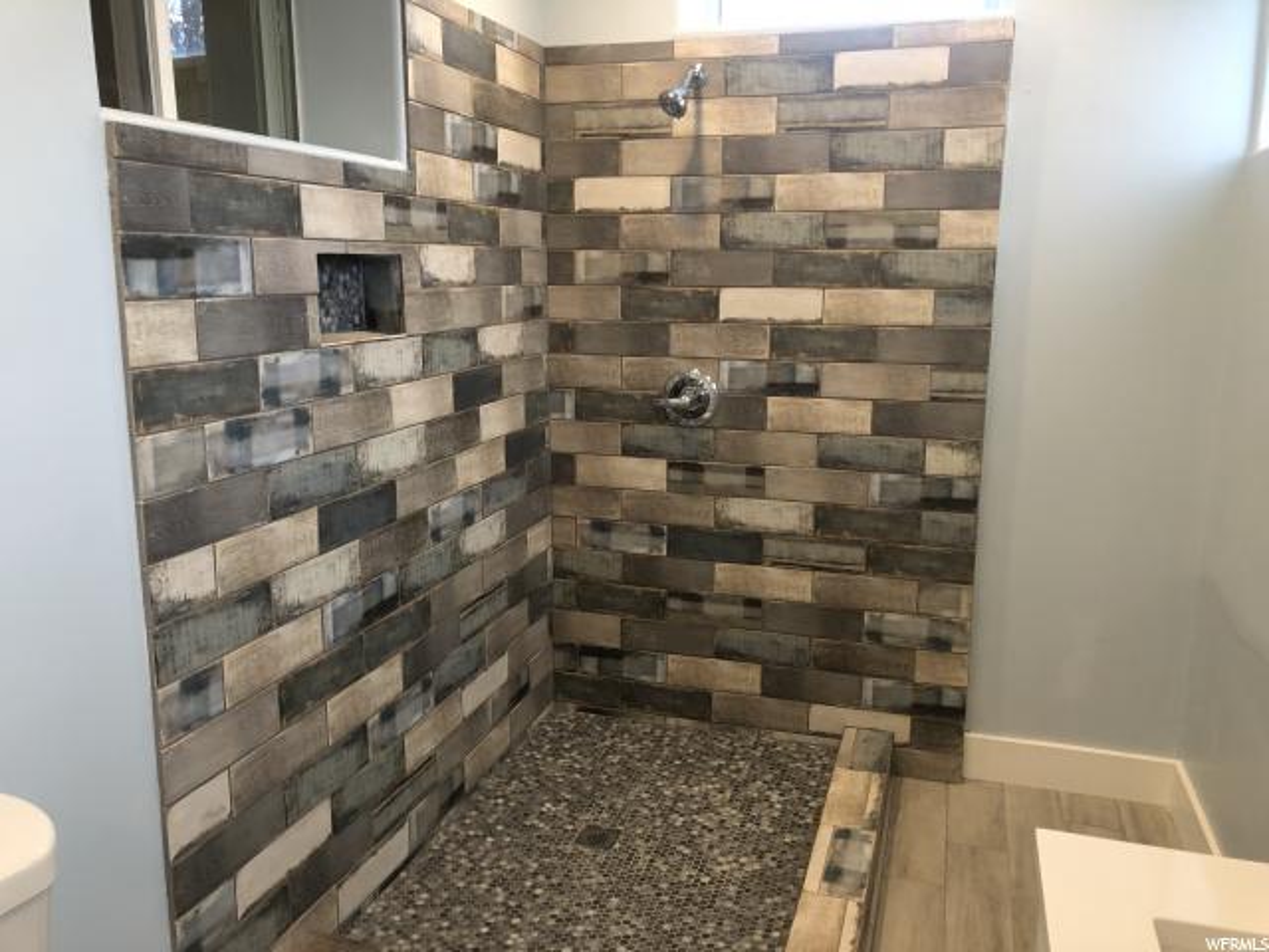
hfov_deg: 63.4
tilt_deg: -9.3
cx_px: 634
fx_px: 1026
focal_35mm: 28
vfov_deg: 49.7
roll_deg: +0.1
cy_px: 476
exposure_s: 1/24
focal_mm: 4
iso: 40
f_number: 1.8
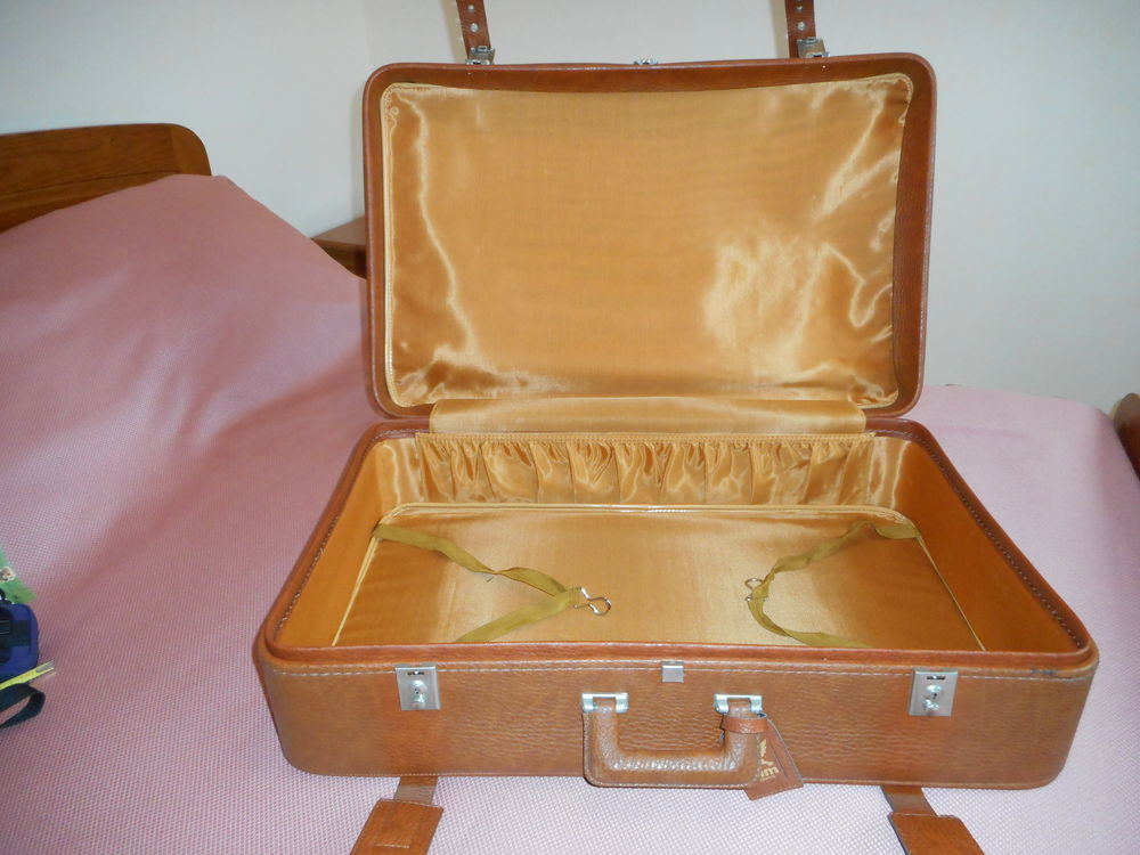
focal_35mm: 25
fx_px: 823
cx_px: 570
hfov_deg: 69.4
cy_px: 428
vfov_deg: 54.9
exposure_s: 1/25
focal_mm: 4.5
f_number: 3.7
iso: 360
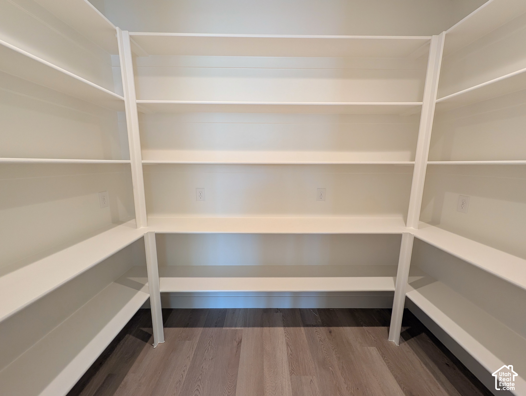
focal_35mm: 12
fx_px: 183
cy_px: 198
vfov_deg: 94.6
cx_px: 263
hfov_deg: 110.5
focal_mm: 2.02
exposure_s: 1/96.4
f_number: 1.7
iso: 129
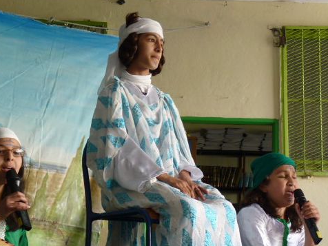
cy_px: 148
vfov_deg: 14.5
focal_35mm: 102
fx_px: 966
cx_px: 165
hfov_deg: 19.3
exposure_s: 1/20
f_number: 3.4
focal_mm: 14.4
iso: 80
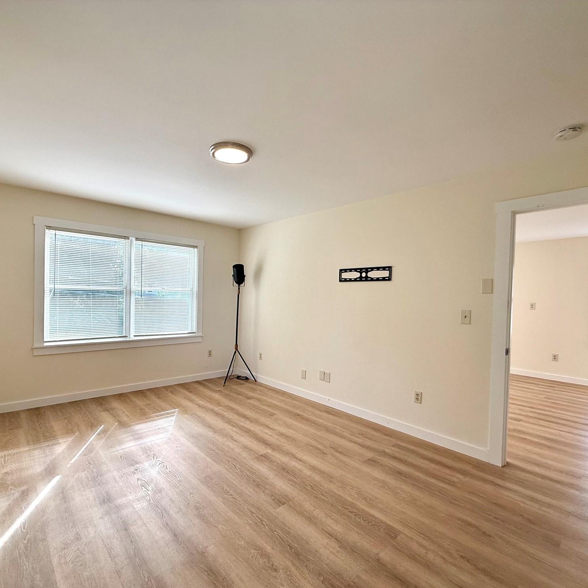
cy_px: 302
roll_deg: -1.2
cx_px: 279
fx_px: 327
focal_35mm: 17
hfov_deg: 83.9
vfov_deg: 84.0
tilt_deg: -0.7
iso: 50
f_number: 2.2
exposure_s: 1/129
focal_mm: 2.22
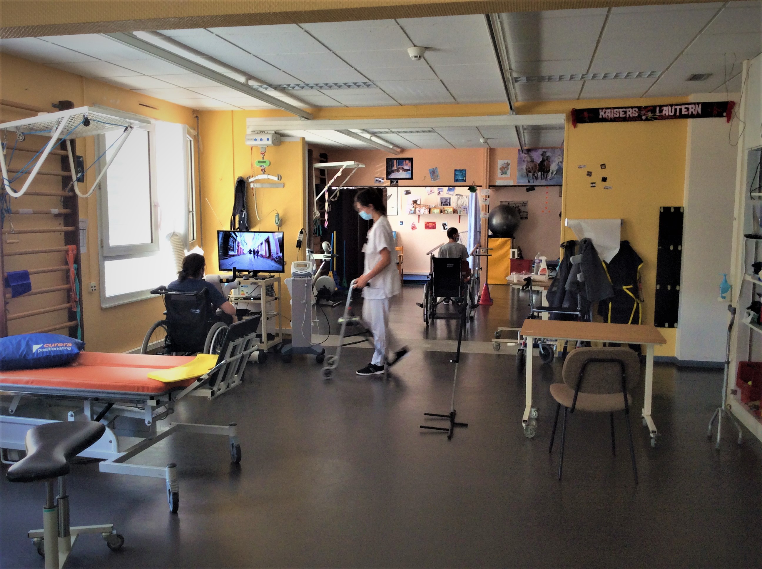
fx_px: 703
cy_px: 284
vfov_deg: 44.1
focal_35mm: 32
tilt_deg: -5.7
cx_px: 381
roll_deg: +1.0
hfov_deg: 56.9
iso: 50
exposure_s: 1/24
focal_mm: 3.3
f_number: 2.4
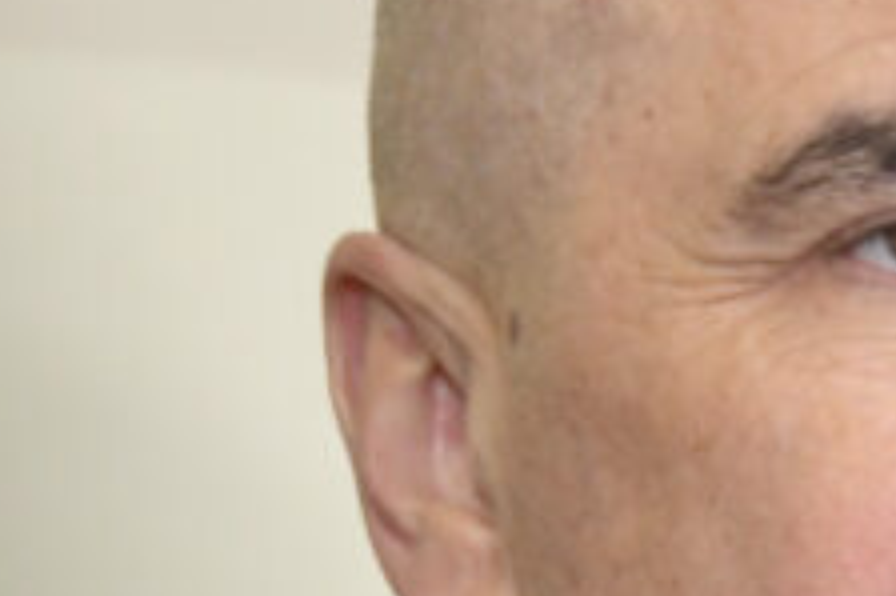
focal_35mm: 1029
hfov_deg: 2.0
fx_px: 25591
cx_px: 1184
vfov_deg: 1.3
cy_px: 878
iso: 2000
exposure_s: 1/100
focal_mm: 180
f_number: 6.3
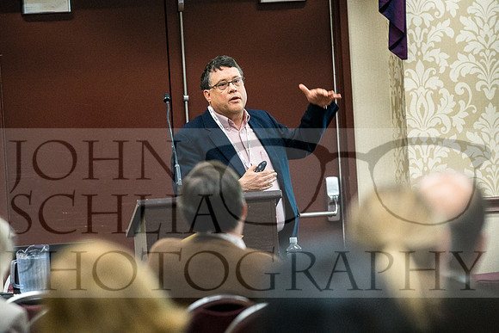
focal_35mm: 255
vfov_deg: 5.4
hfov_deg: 8.1
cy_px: 166
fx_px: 3535
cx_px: 250
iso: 3200
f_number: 3.5
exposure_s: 1/160
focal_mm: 170
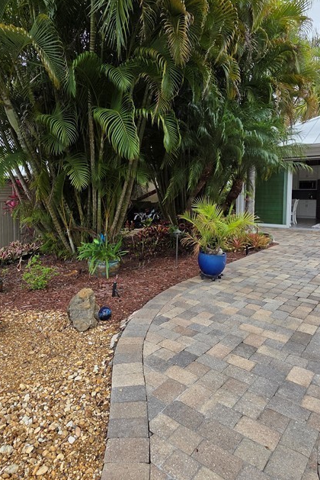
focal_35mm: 22
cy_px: 217
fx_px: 293
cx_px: 149
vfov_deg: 78.3
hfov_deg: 57.2
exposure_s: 1/1297
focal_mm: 2.2
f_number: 1.9
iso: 40
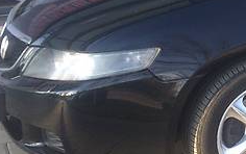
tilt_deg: -14.4
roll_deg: -0.4
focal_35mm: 104
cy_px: 36
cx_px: 389
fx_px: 698
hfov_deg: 17.6
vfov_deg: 12.6
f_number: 2.2
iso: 32
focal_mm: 4.2
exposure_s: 1/135
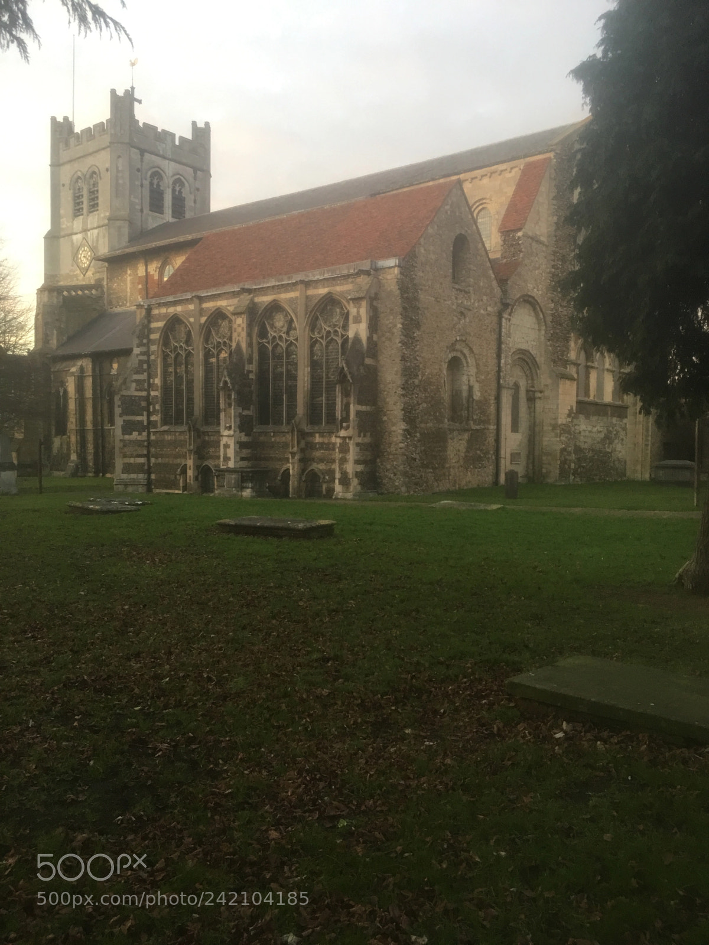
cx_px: 354
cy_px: 472
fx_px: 792
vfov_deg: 61.7
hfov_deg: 48.2
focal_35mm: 29
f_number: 2.2
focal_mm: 4.15
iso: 50
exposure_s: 1/33
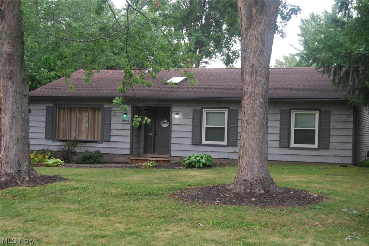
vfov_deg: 22.7
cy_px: 123
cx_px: 184
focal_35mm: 60
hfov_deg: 33.4
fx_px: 615
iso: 200
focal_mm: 40
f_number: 5
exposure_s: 1/50
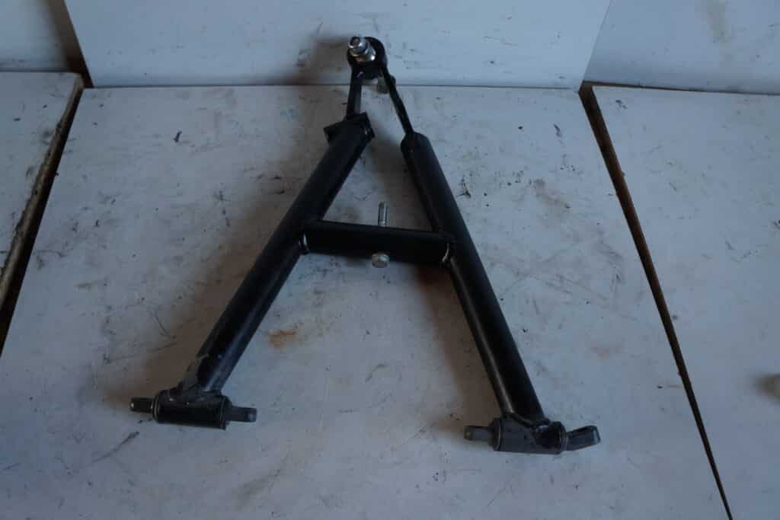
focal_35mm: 27
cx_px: 390
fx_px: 585
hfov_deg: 67.4
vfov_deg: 47.9
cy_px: 260
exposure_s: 1/30
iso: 400
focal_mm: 18
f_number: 7.1
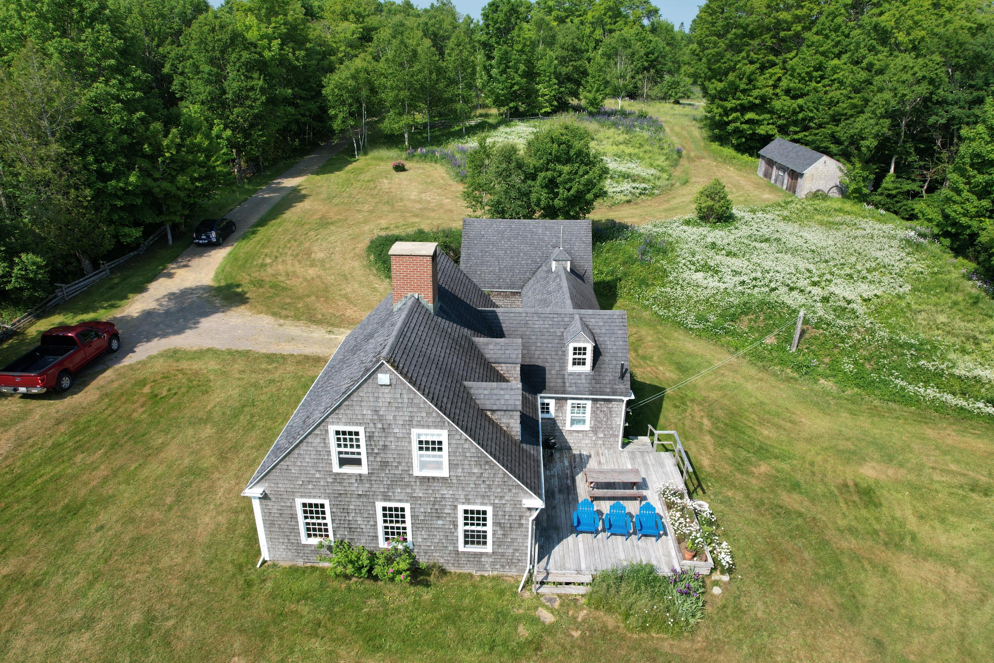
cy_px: 332
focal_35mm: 22
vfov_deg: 57.2
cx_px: 497
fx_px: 607
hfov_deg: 78.6
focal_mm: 8.38
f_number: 2.8
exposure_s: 1/1500
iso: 110
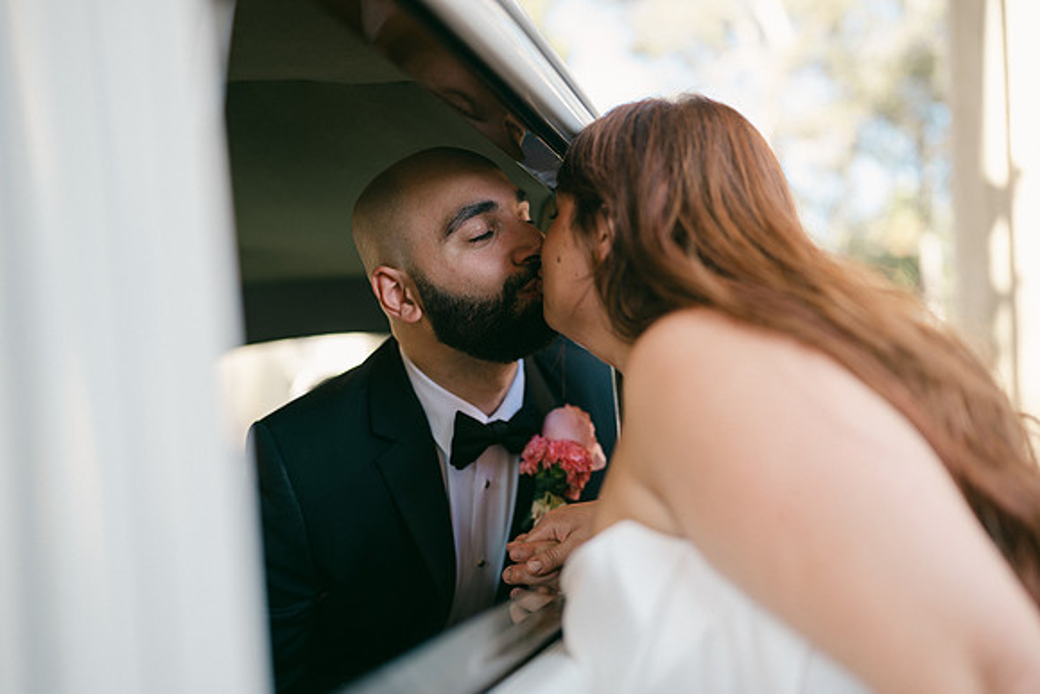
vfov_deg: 37.9
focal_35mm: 35
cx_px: 520
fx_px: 1011
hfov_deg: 54.4
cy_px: 347
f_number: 1.2
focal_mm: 35
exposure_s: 1/320
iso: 64
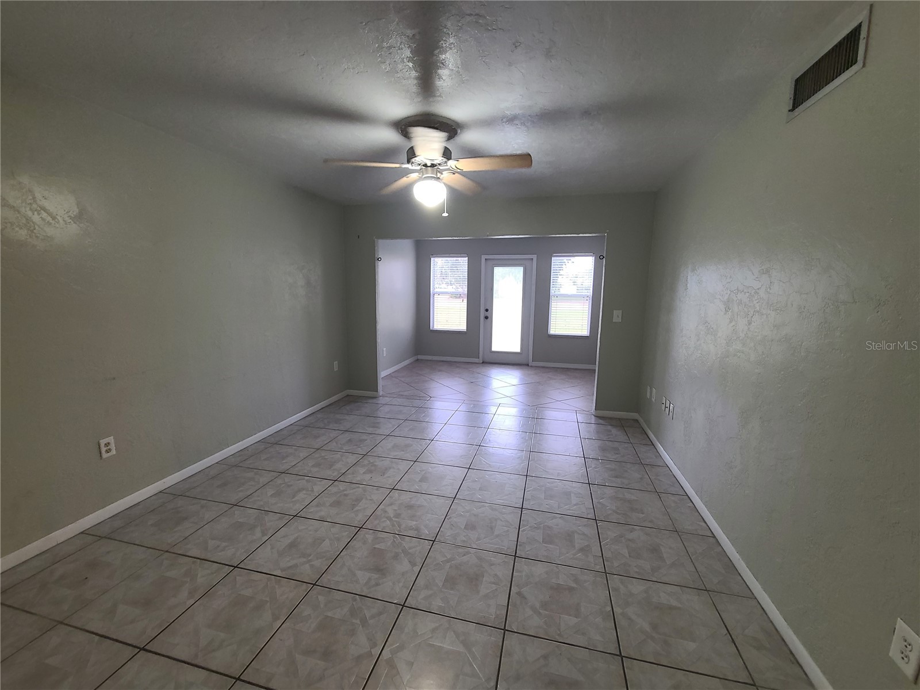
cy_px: 345
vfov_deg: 89.9
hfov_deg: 106.2
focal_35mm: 13
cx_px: 460
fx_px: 346
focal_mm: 2.2
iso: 250
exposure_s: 1/60
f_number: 2.2
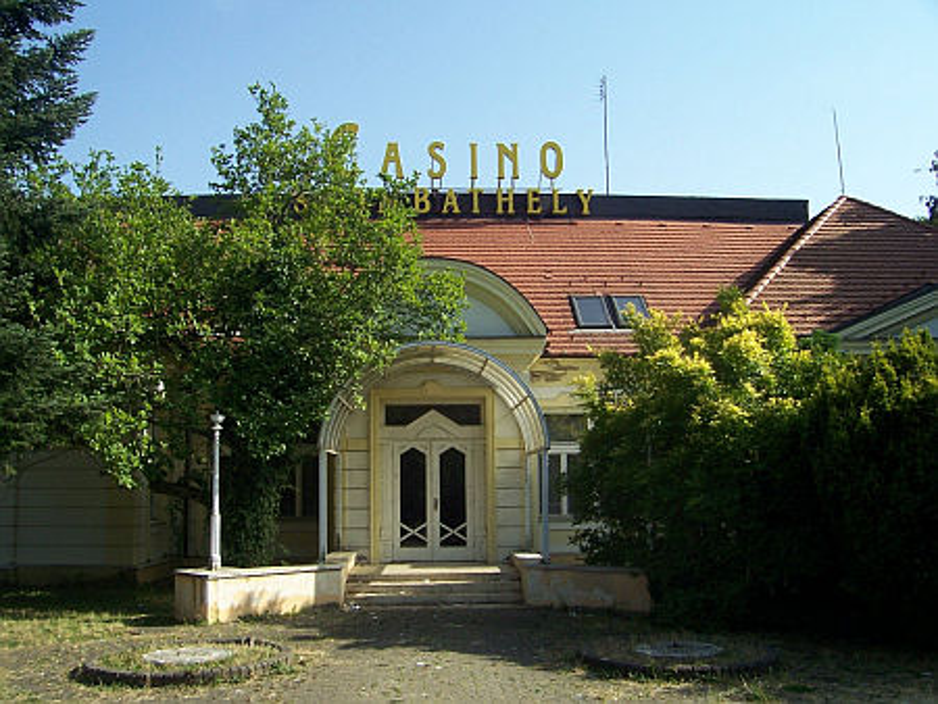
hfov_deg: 53.9
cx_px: 469
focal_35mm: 34
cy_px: 352
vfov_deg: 41.8
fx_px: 922
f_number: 5.6
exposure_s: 1/350
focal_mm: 5.6
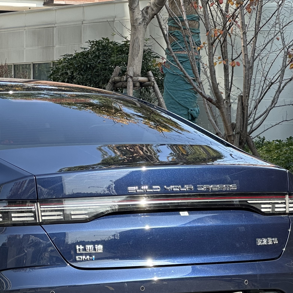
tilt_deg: -1.2
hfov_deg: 9.8
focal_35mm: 177
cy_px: 169
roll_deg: +0.0
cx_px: -31
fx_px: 1695
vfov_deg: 9.9
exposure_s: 1/205
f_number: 2.8
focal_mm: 9
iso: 32
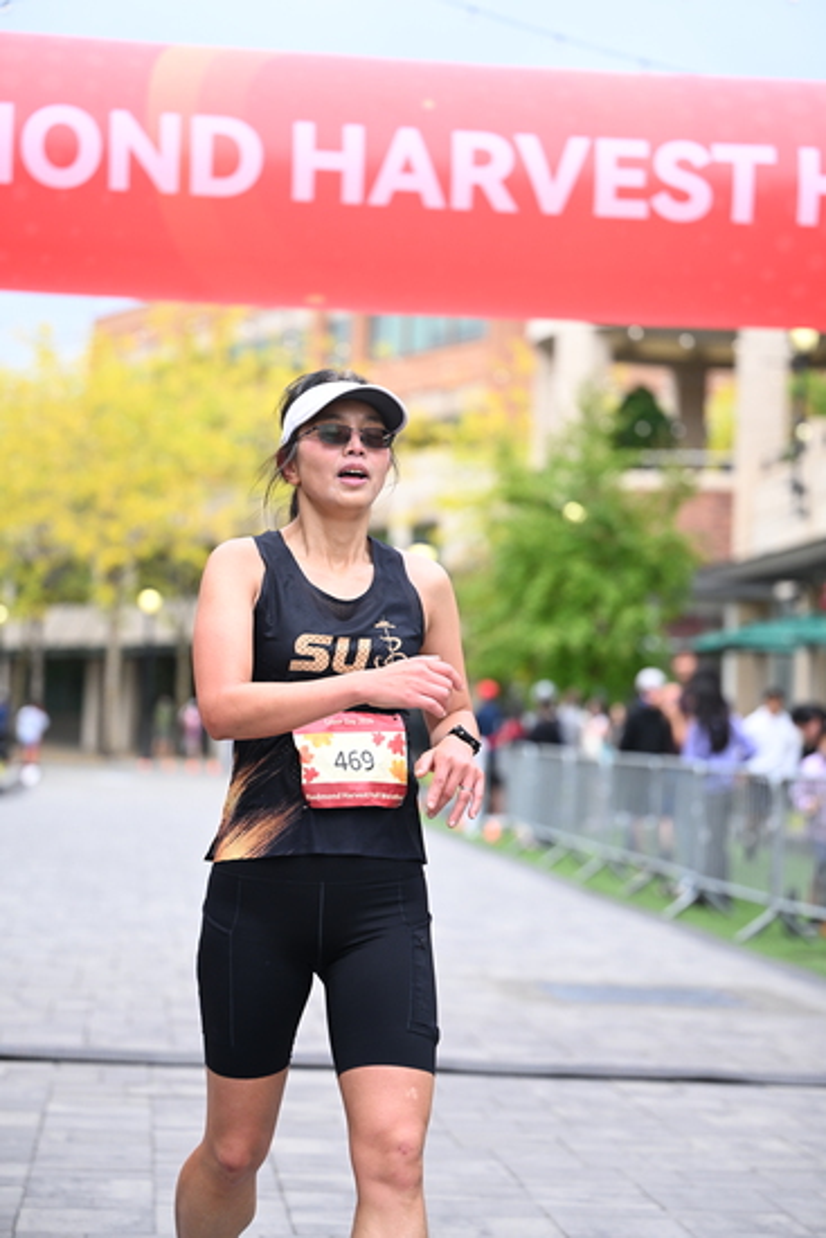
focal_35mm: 83
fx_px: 2855
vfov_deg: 24.5
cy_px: 619
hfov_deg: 16.5
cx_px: 413
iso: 1000
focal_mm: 83
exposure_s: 1/2000
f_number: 2.8
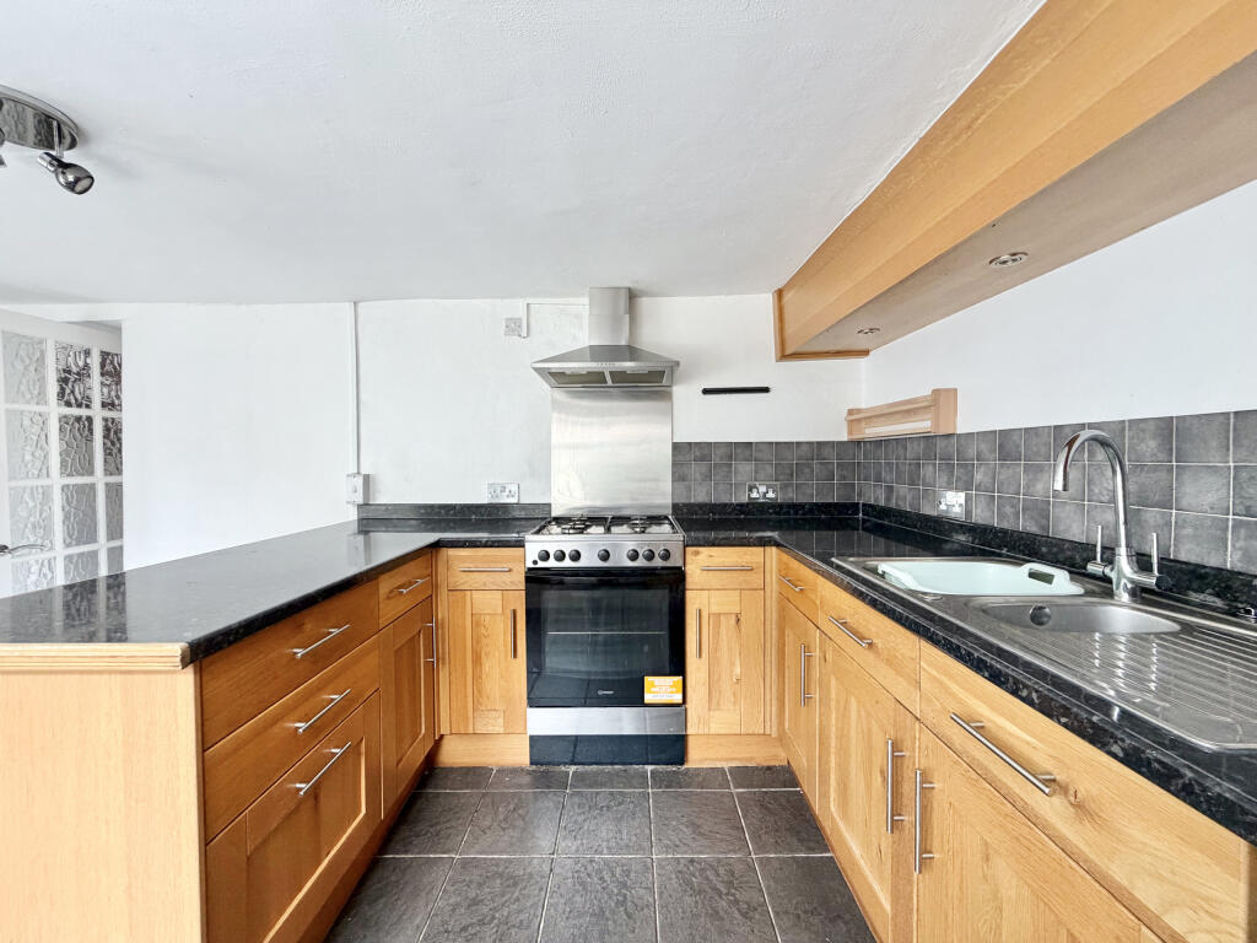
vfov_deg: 85.7
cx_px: 628
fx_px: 508
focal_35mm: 14
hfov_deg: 102.1
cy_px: 472
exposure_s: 1/121
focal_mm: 2.22
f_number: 2.2
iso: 250
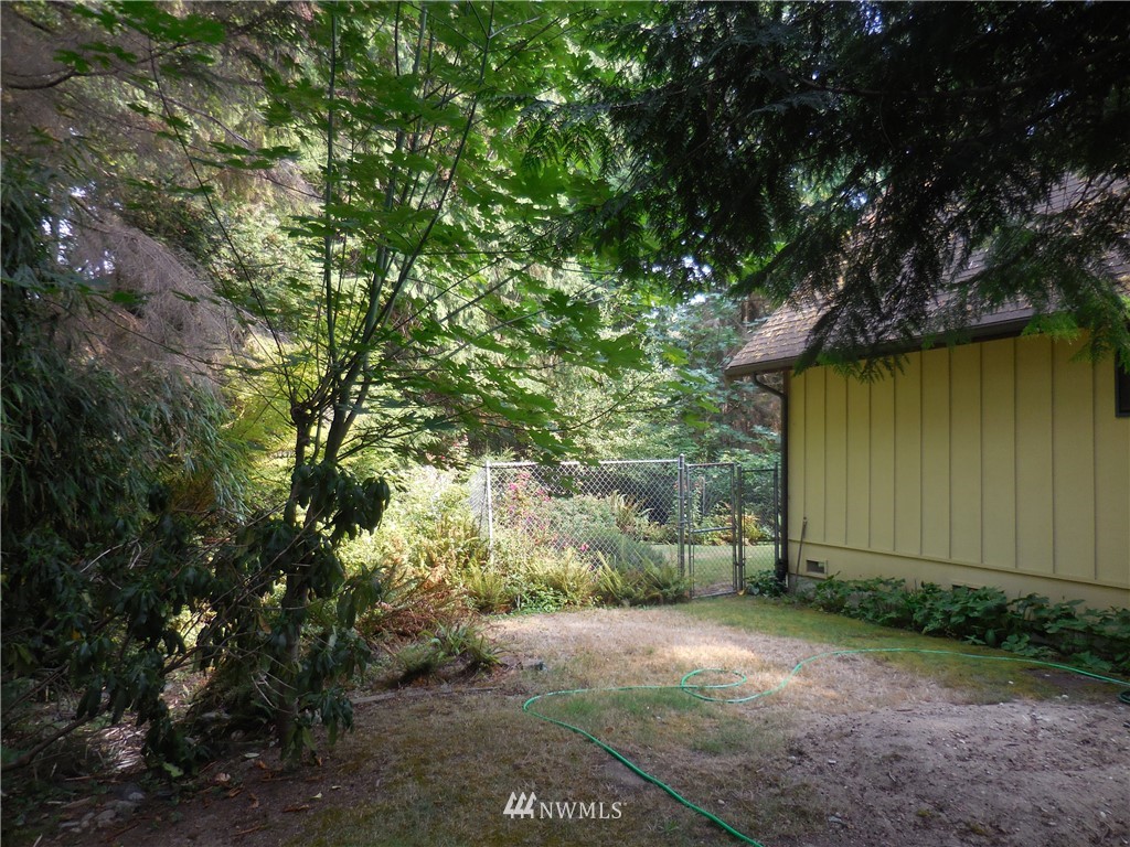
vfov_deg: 54.9
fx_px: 816
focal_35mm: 25
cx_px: 565
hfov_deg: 69.4
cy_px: 424
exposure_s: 1/60
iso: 125
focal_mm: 4.5
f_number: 3.3
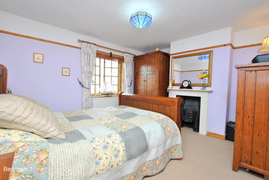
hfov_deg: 100.3
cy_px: 90
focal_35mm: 15
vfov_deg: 77.5
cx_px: 134
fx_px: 112
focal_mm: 10
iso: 500
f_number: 8
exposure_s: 1/30
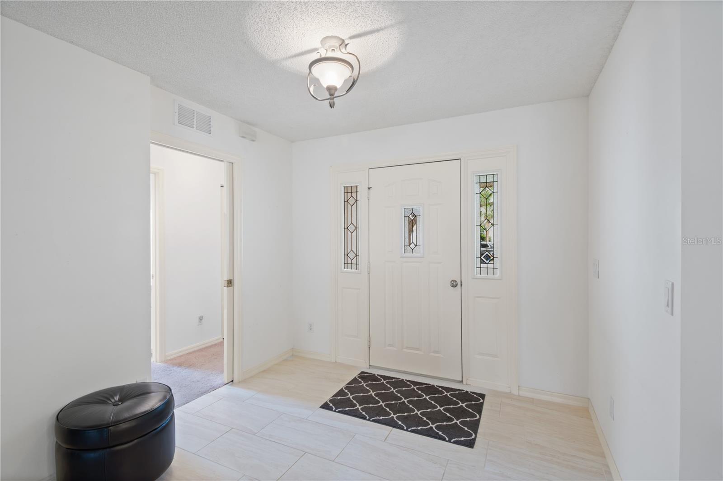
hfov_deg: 100.4
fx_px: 301
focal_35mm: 15
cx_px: 362
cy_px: 240
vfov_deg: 77.3
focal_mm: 10
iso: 250
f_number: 9
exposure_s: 1/2.5
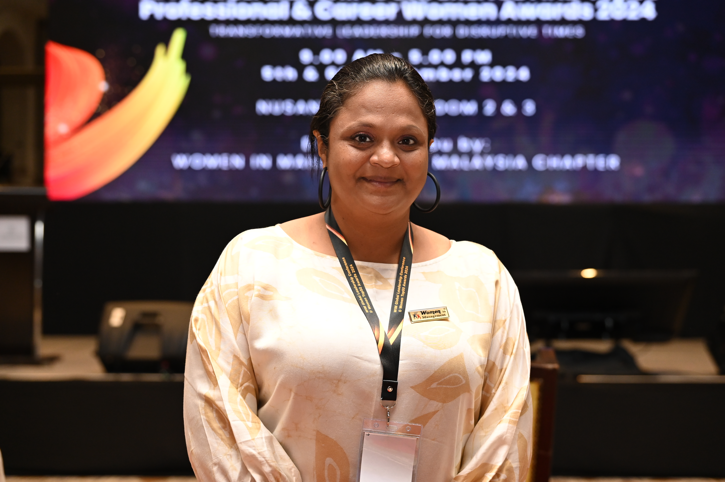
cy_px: 241
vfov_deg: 20.9
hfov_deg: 31.0
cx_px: 362
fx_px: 1308
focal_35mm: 65
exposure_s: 1/200
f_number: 4
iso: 2000
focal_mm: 65
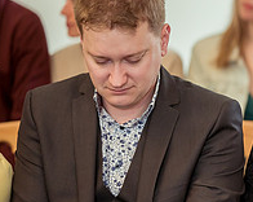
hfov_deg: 8.0
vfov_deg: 6.5
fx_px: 1771
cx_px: 359
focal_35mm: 237
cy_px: 63
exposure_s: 1/1000
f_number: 1.8
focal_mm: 85
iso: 1100
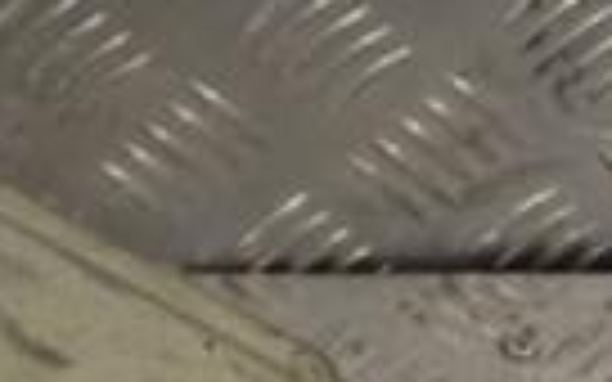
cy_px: 643
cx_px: 4
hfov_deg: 10.6
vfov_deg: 6.6
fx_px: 3273
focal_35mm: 196
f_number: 10
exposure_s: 1/400
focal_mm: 29
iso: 3200
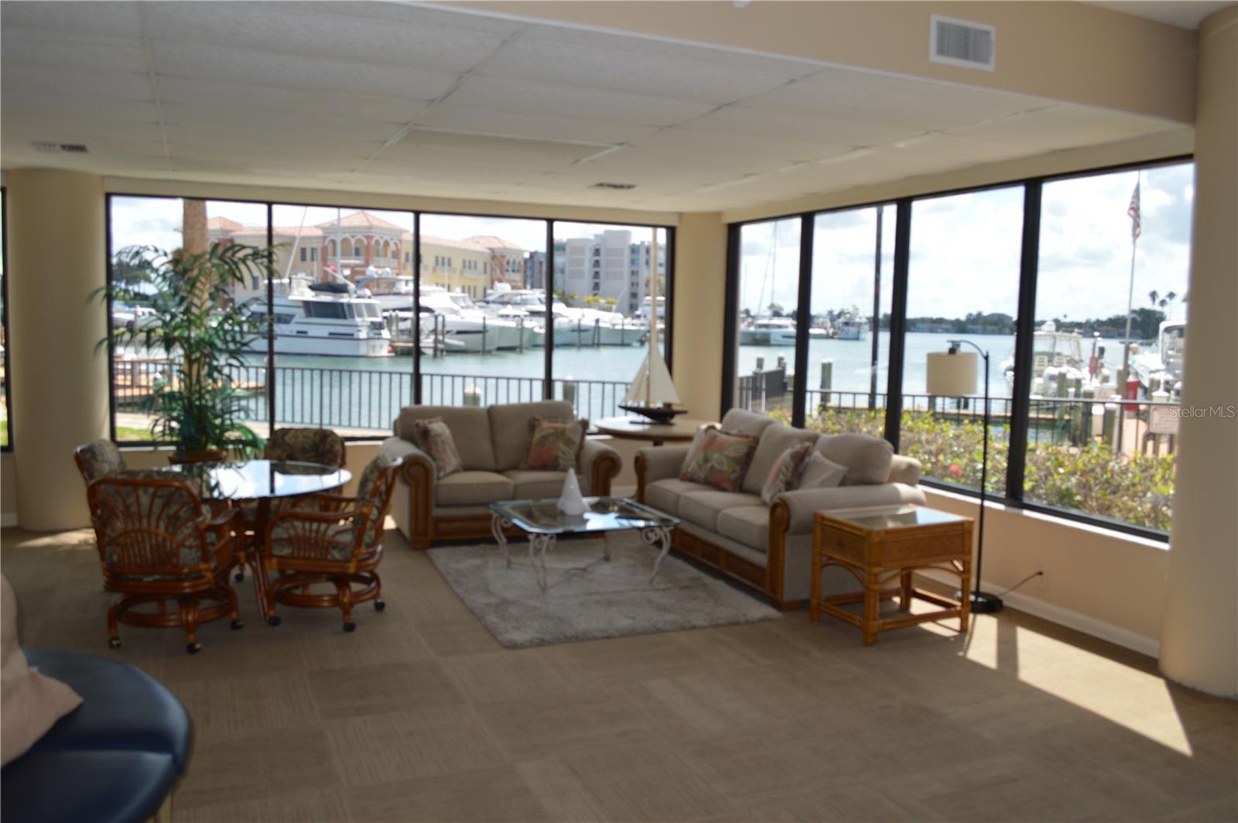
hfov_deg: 67.4
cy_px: 412
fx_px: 927
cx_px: 619
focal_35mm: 27
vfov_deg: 47.8
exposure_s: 1/200
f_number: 5.6
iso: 100
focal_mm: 18
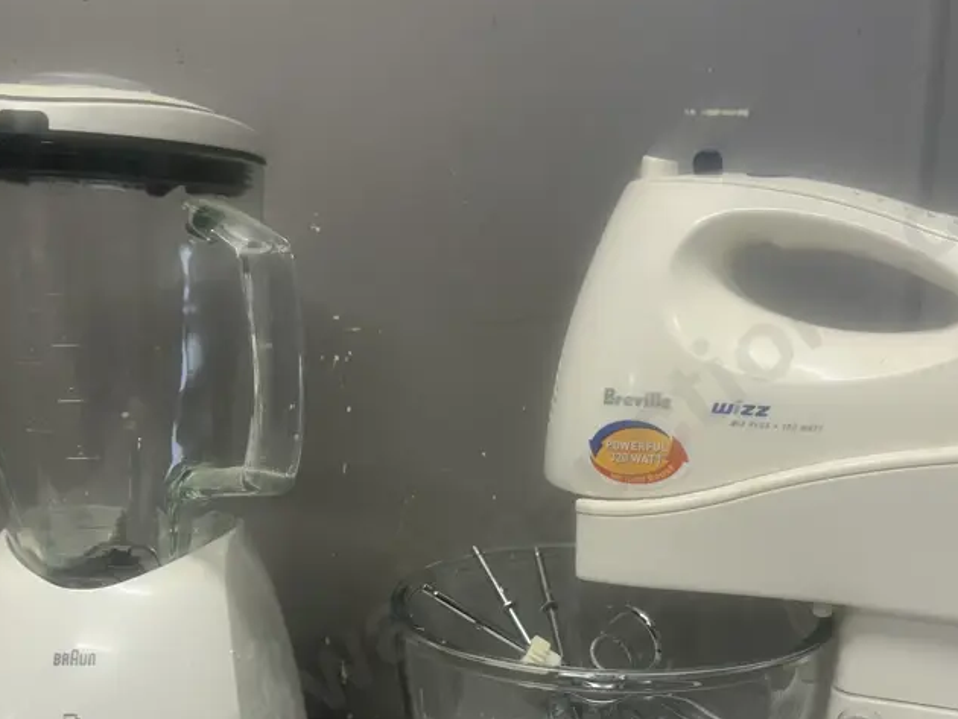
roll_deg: -0.5
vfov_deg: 35.9
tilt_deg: -13.7
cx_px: 497
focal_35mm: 39
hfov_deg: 47.8
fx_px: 1080
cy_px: 552
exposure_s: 1/100
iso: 80
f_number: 1.78
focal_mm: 6.86
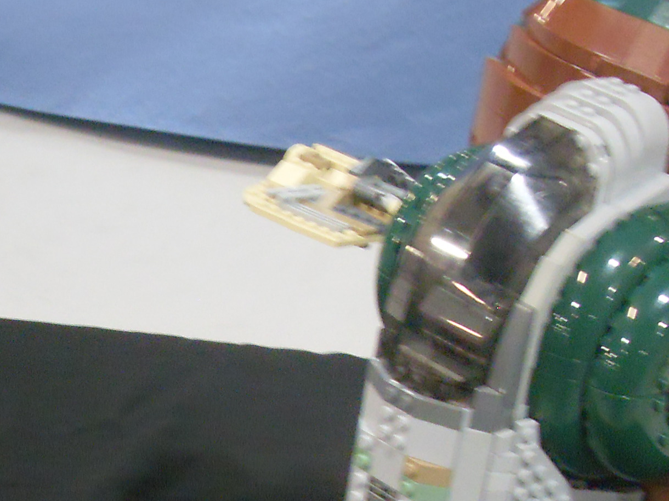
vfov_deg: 14.6
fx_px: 1913
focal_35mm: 99
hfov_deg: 19.8
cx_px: 439
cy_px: 537
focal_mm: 6.3
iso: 200
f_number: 2.8
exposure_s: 1/6
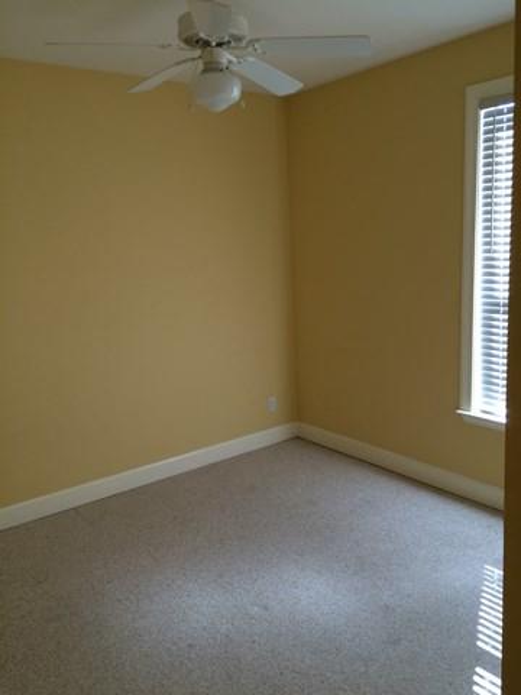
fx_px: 582
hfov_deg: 48.2
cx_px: 260
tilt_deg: -11.7
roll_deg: +2.5
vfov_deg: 61.7
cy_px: 348
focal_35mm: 29
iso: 32
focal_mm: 4.15
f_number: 2.2
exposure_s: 1/30
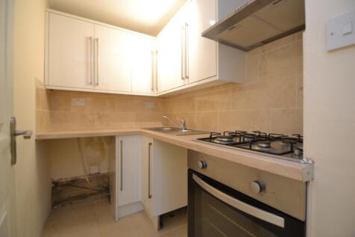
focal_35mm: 15
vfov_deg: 77.3
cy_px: 118
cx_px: 178
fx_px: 148
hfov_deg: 100.4
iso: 100
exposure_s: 1/1.6
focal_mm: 10
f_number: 3.5
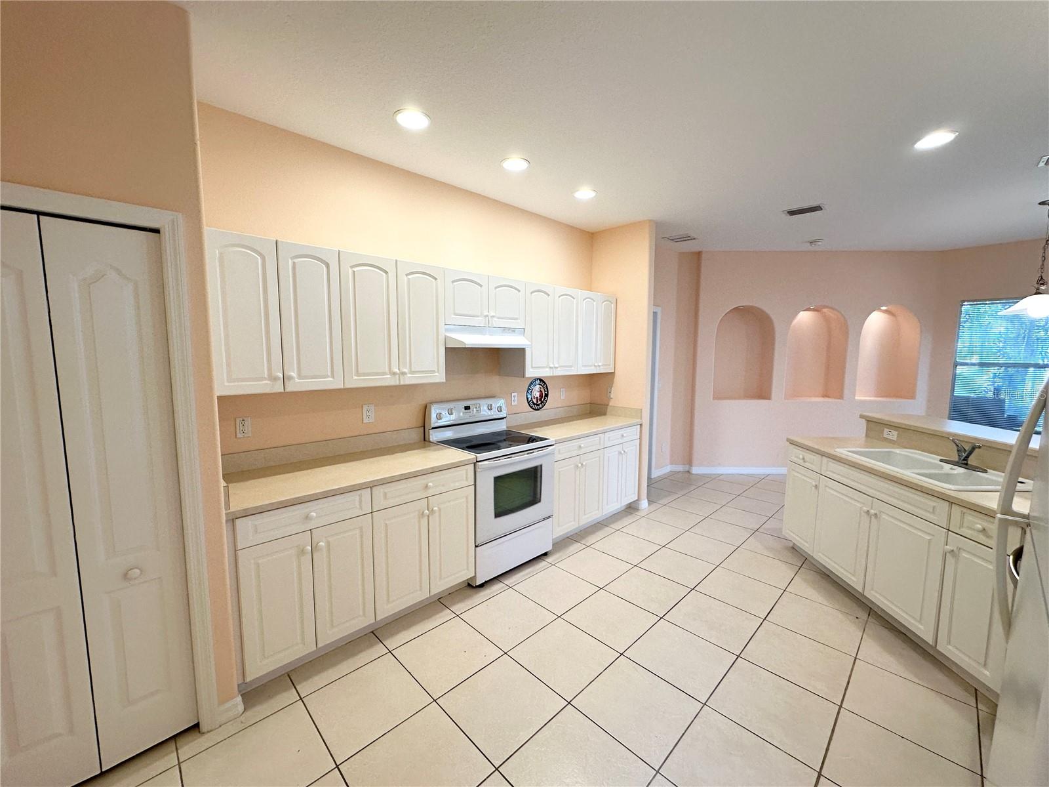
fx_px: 424
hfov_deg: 102.1
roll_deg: -0.5
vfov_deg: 85.7
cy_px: 394
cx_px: 524
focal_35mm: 14
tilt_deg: -5.8
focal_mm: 2.22
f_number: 2.2
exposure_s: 1/120
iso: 125
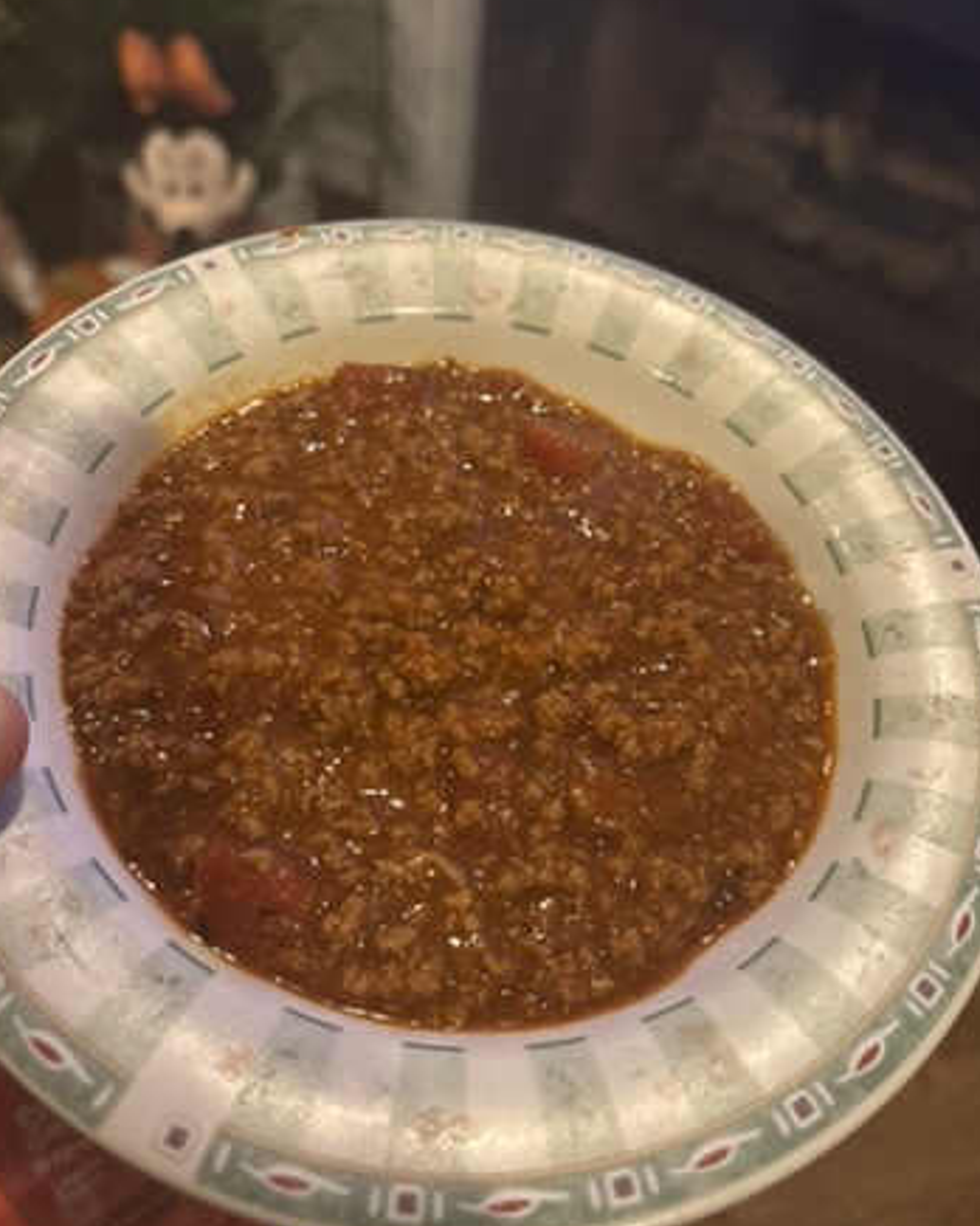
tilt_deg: -50.5
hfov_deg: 51.5
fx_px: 1015
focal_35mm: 28
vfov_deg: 62.2
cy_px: 586
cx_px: 490
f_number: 1.6
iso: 640
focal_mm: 5.96
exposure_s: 1/40
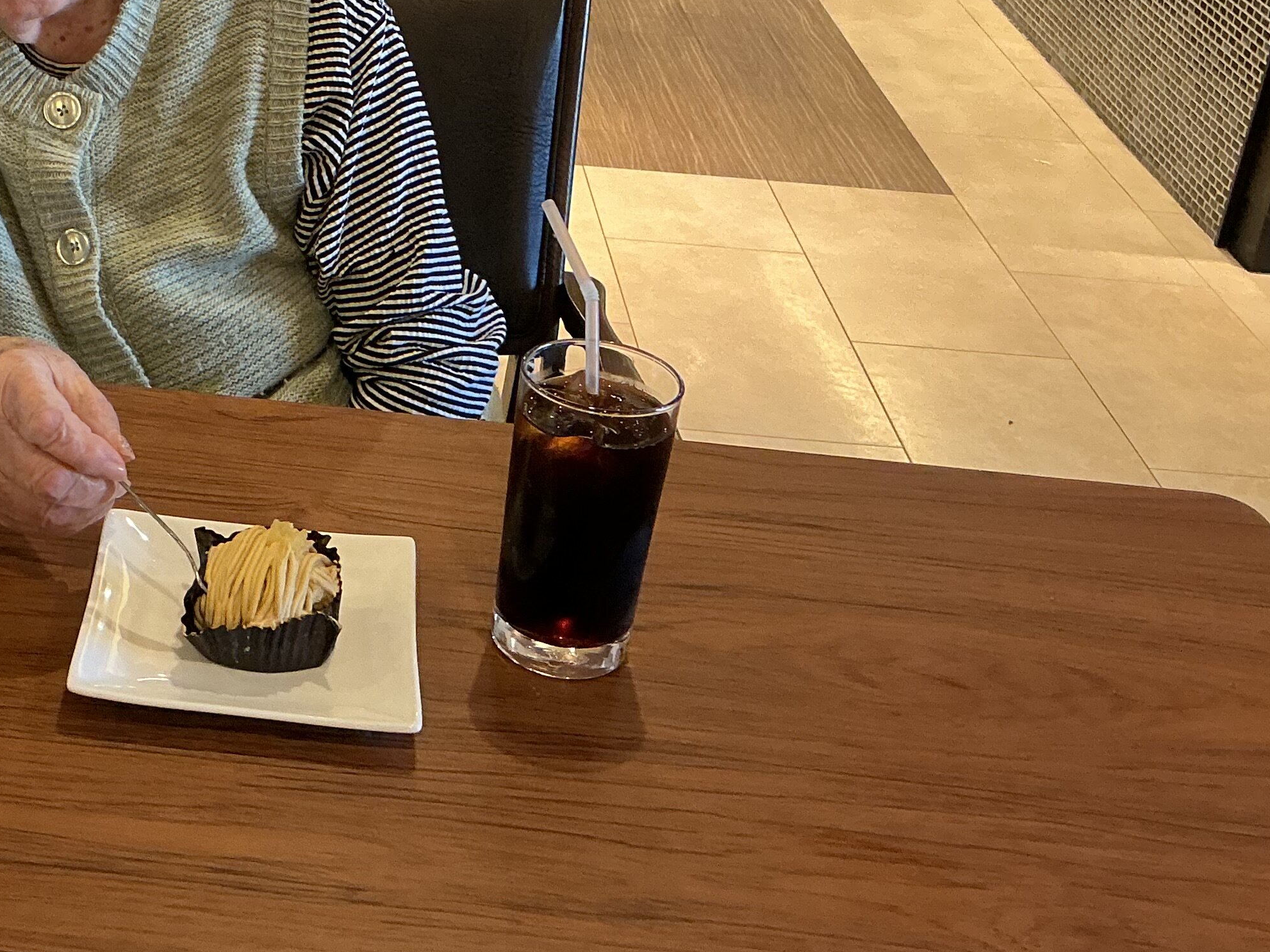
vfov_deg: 24.6
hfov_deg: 31.3
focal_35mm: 59
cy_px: 274
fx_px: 2164
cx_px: 147
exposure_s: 1/60
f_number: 1.8
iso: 125
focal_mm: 3
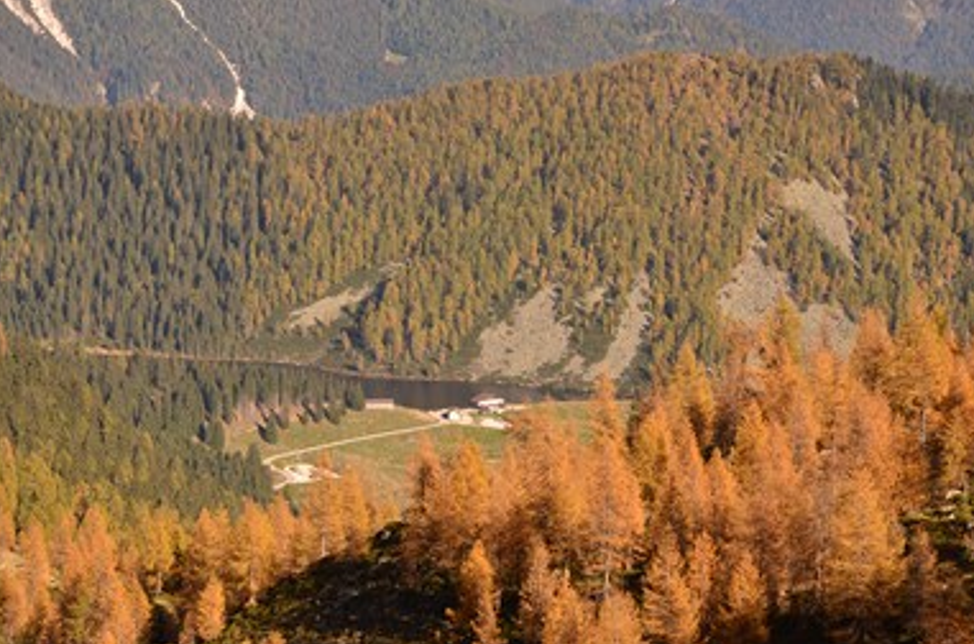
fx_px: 3400
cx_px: 501
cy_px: 334
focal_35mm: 126
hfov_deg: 16.3
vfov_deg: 10.8
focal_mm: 80
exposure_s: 1/100
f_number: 18
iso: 200
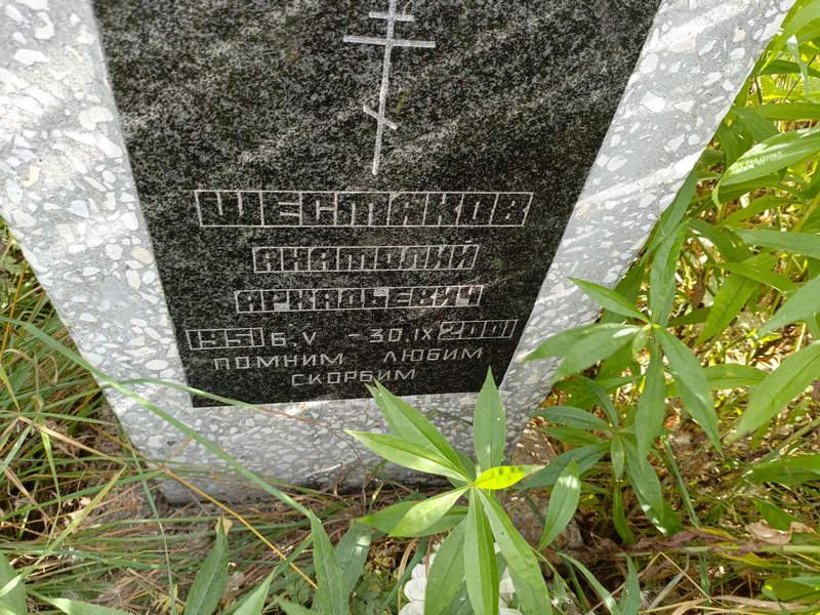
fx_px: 592
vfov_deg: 54.9
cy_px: 308
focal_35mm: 25
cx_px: 410
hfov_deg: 69.4
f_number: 1.69
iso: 117
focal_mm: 4.76
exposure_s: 1/101
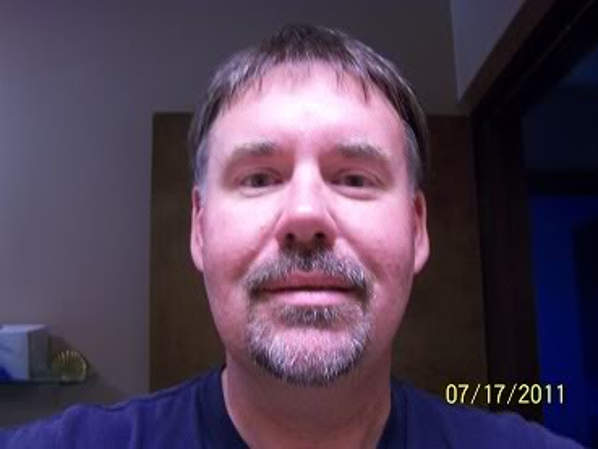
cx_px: 299
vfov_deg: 37.7
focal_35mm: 38
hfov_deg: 49.0
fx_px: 657
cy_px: 224
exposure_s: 1/13
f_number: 2.8
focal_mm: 6.3
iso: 160
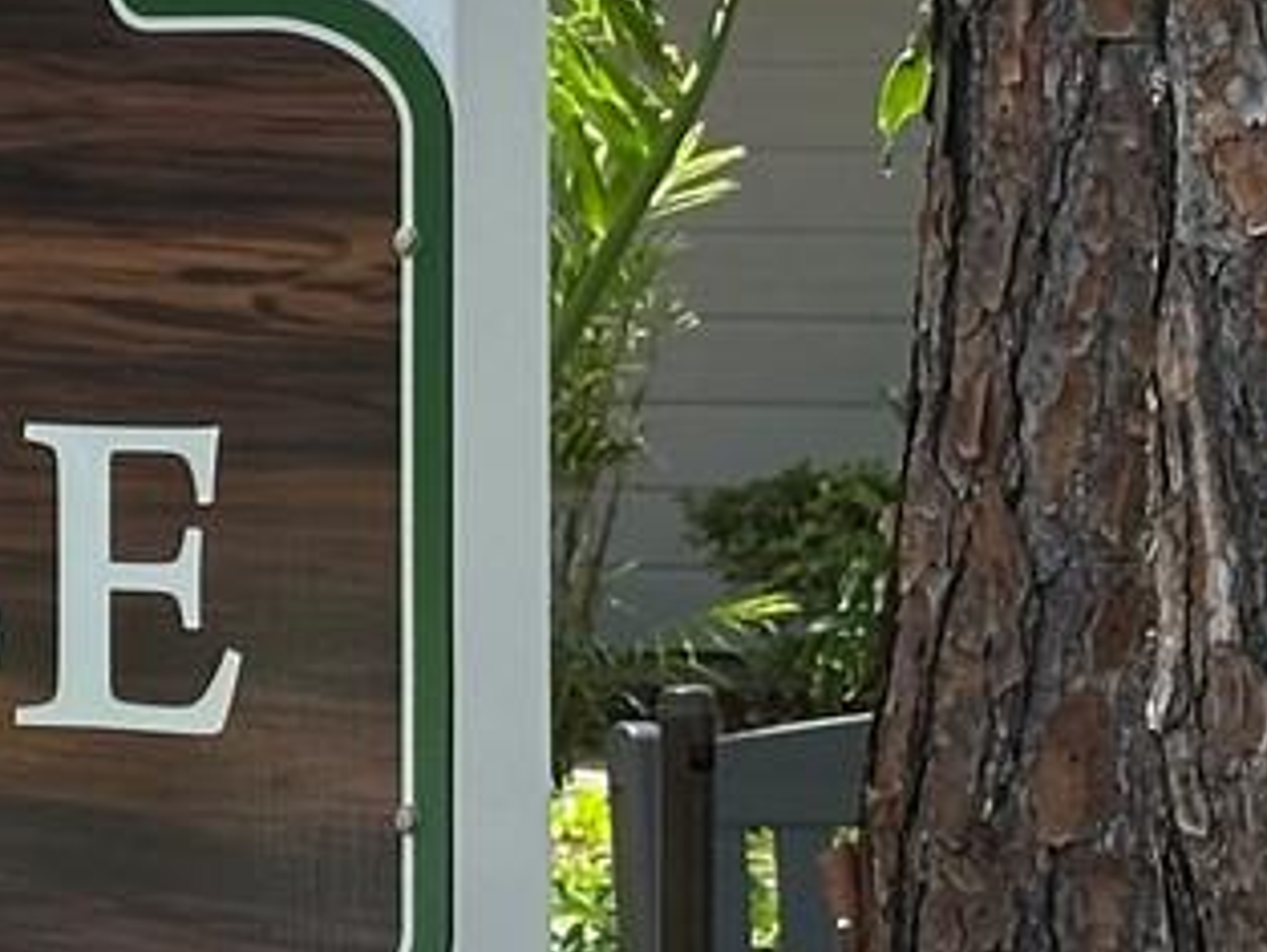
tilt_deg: -3.4
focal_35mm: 245
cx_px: -425
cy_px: 470
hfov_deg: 8.0
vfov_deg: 6.1
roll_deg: +0.1
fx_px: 8971
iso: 64
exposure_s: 1/1258
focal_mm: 6.86
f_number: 1.78
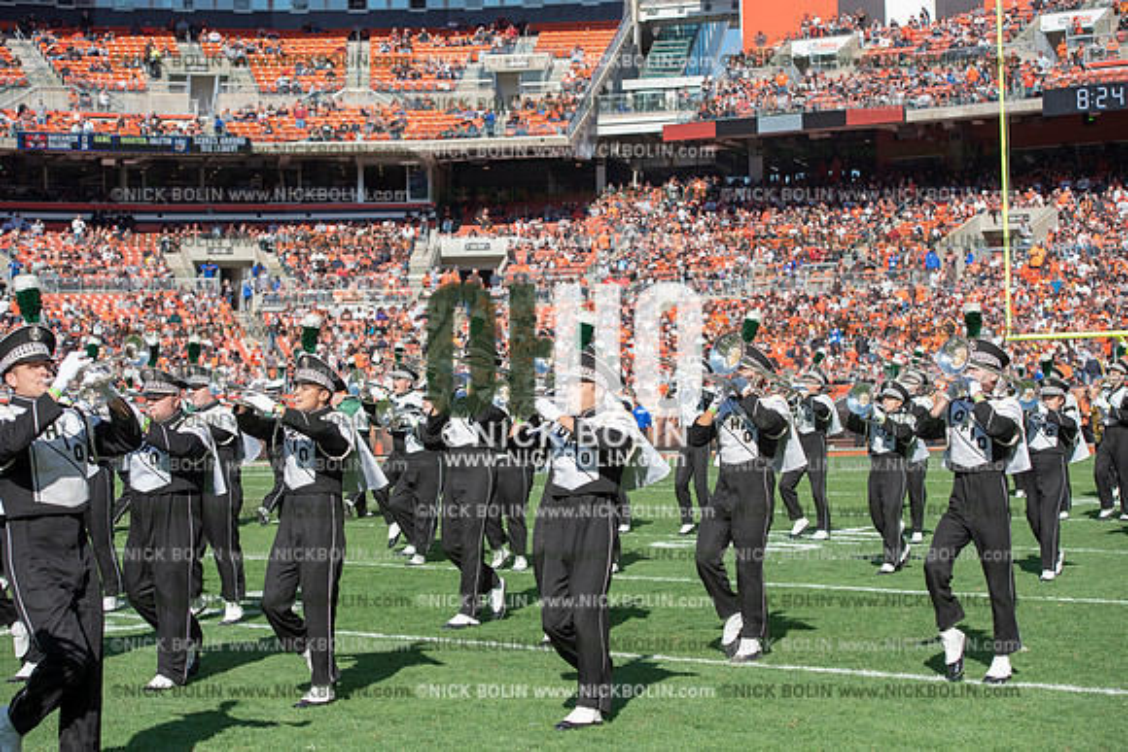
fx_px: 2194
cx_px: 564
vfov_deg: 19.5
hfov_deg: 28.8
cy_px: 376
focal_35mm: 70
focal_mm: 70
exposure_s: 1/2000
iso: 400
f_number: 5
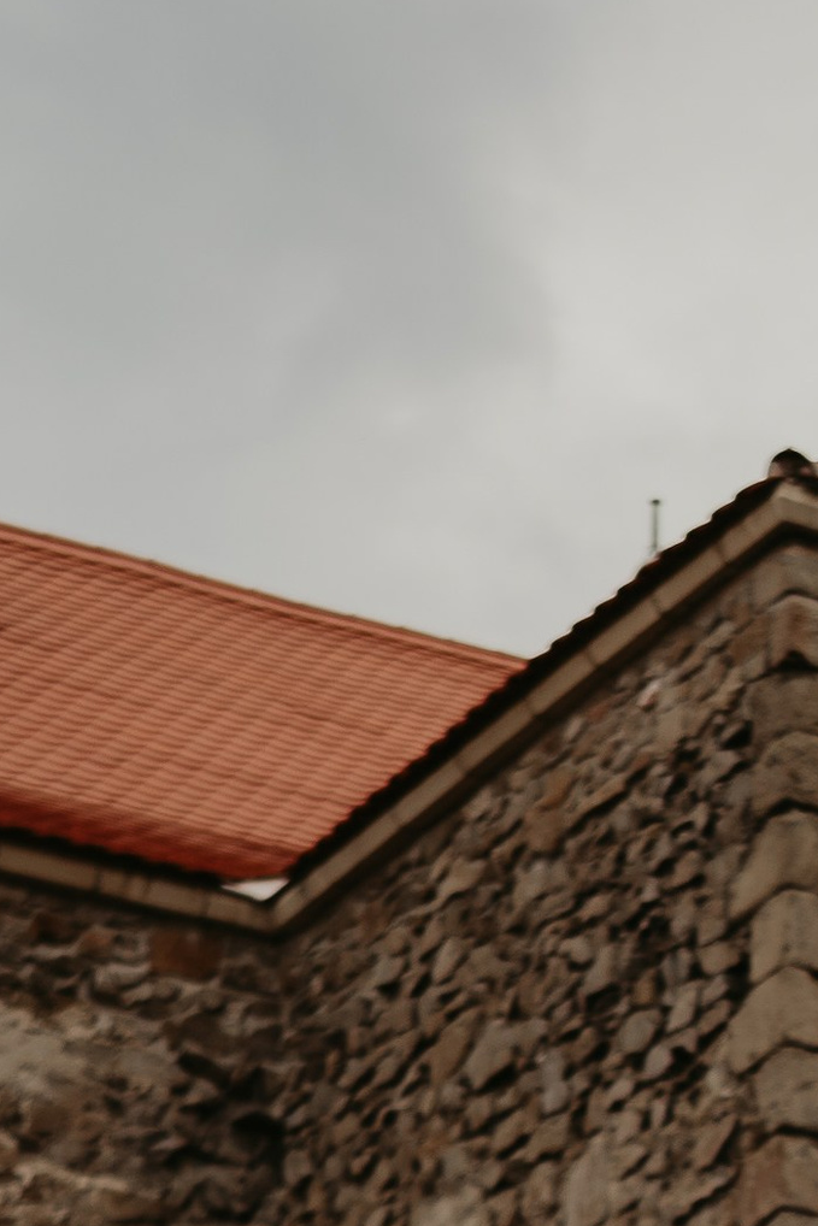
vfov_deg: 14.3
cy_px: 1962
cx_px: 1029
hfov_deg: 10.2
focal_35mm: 132
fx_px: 4497
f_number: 1.4
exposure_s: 1/2500
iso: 160
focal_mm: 35
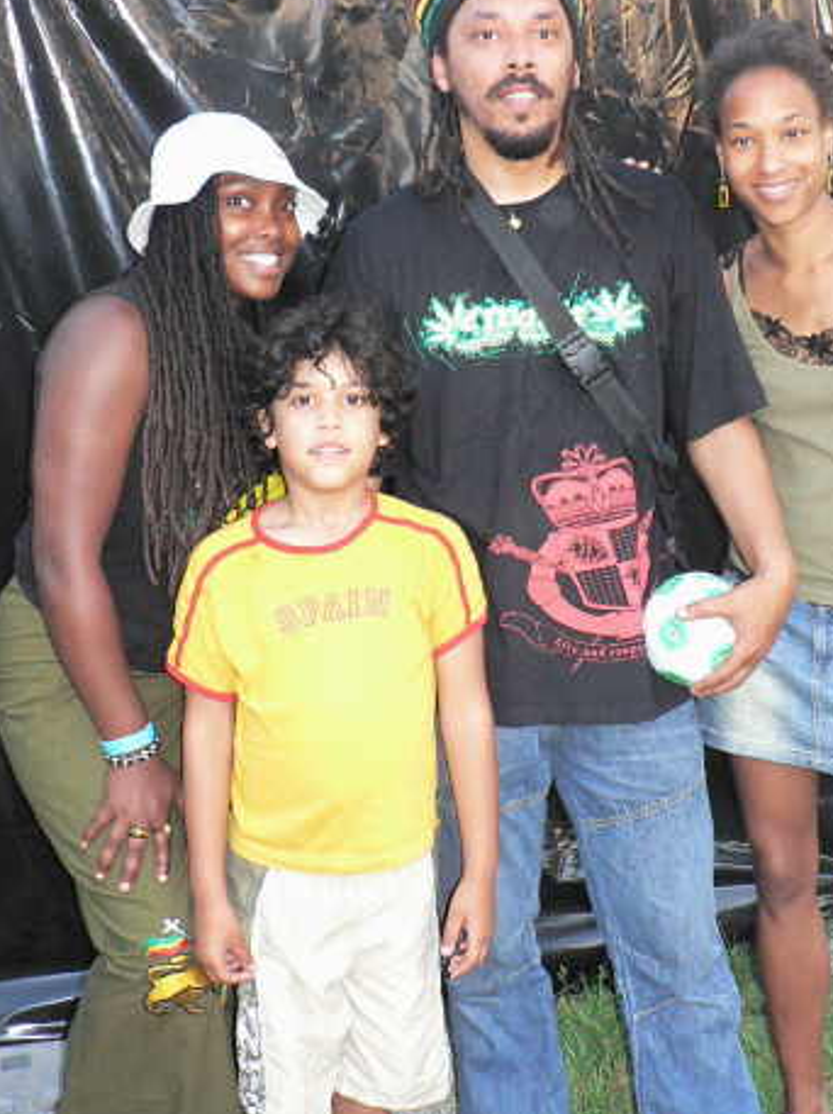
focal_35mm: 46
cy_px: 634
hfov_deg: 31.4
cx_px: 502
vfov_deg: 41.2
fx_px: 1478
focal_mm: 6
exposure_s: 1/60
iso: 400
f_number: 2.8
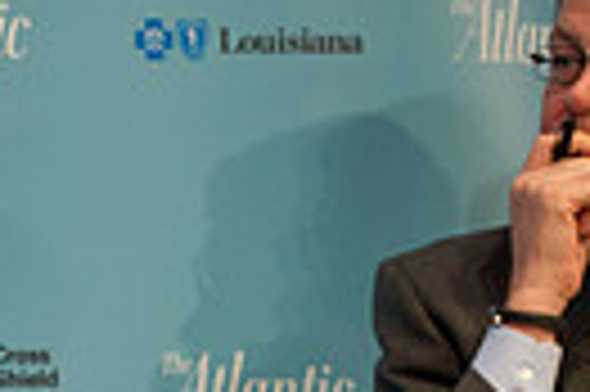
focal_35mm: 553
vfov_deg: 2.5
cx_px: -81
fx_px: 9052
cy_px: 527
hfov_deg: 3.7
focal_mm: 125
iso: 2500
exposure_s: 1/100
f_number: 3.5
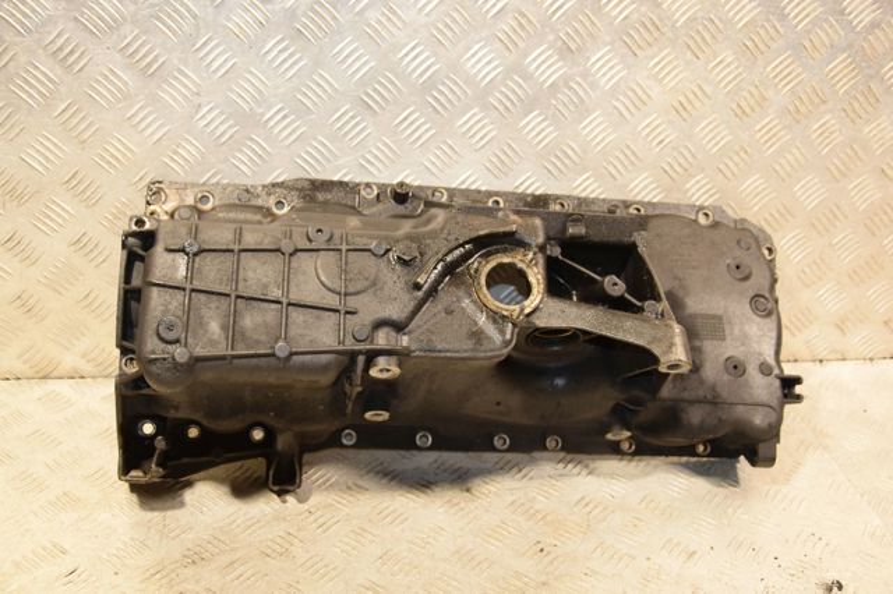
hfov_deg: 46.4
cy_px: 297
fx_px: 1041
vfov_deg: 31.9
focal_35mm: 42
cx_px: 446
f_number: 5
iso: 800
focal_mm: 28
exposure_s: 1/125
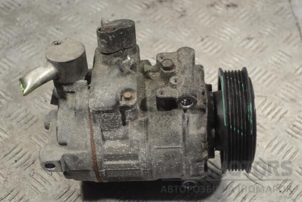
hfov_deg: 28.1
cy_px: 101
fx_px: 604
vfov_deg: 18.9
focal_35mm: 72
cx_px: 151
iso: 220
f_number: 5.6
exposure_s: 1/30
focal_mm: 48
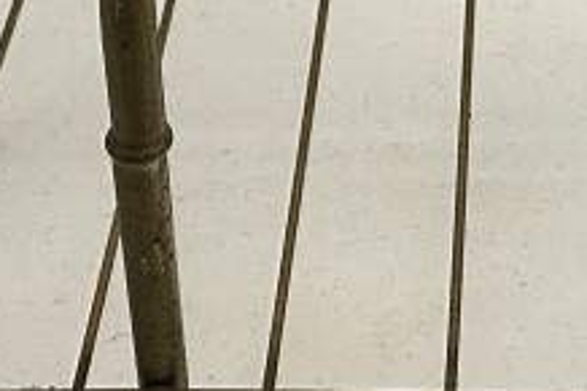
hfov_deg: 16.3
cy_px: -267
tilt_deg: -33.5
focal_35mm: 124
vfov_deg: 10.5
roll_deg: +0.0
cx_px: 517
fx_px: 2020
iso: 320
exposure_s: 1/60
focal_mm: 5.7
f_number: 1.5
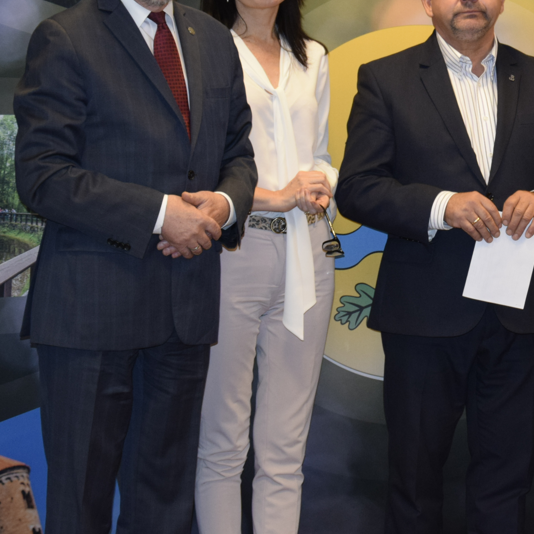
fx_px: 2025
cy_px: 135
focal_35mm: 116
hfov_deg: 14.7
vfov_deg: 15.0
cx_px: 569
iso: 1100
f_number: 4.5
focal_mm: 40
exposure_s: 1/60
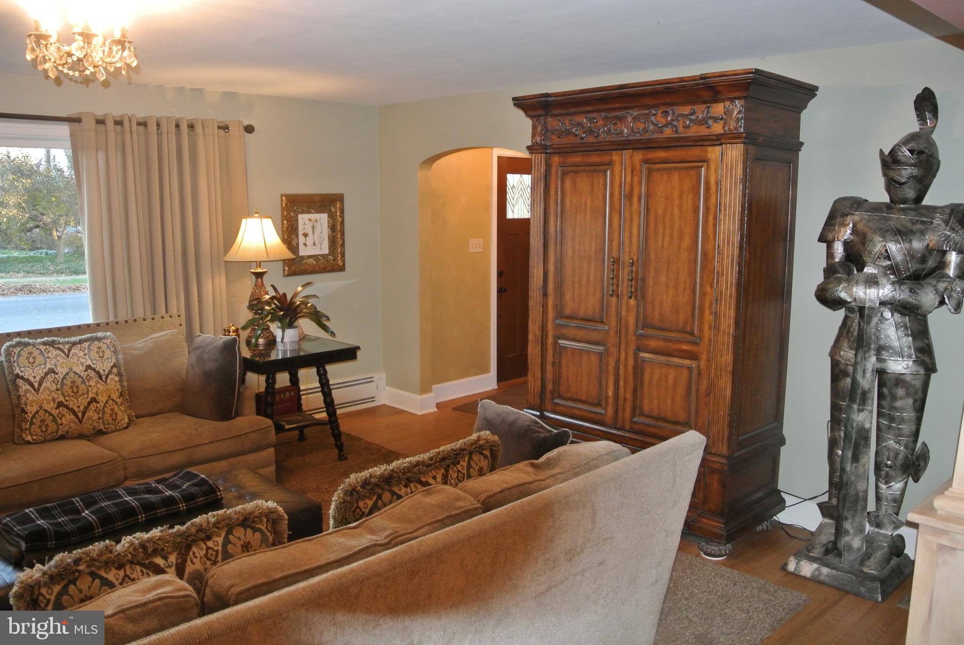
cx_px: 482
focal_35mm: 29
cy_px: 322
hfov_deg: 63.6
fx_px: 777
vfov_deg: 45.1
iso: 800
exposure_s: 1/60
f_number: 3.5
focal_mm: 11
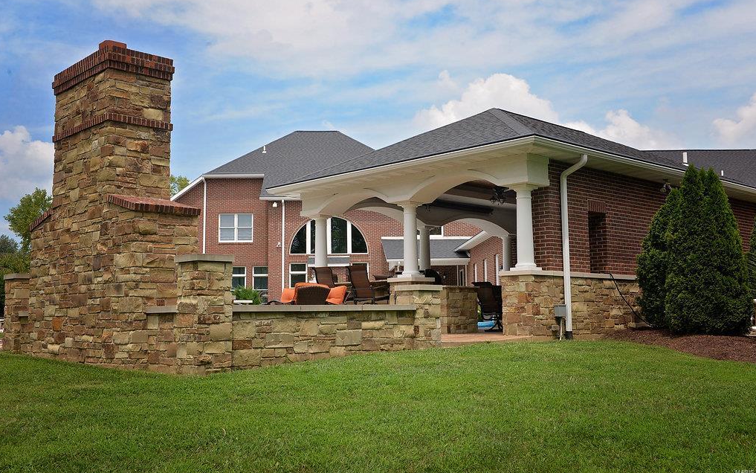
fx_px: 804
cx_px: 377
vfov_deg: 32.8
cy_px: 223
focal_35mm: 39
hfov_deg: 50.4
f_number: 13
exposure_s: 1/640
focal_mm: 38
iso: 800
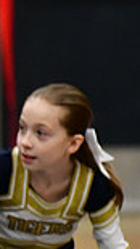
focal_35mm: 1175
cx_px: -311
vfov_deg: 1.8
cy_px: 178
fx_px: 7767
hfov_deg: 1.0
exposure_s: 1/800
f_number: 2.8
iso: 4000
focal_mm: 200
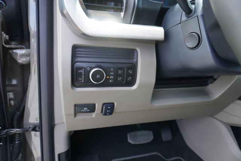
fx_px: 161
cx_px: 120
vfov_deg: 53.2
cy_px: 80
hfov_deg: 73.7
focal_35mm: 24
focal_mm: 16
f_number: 4
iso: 100
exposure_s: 1/60
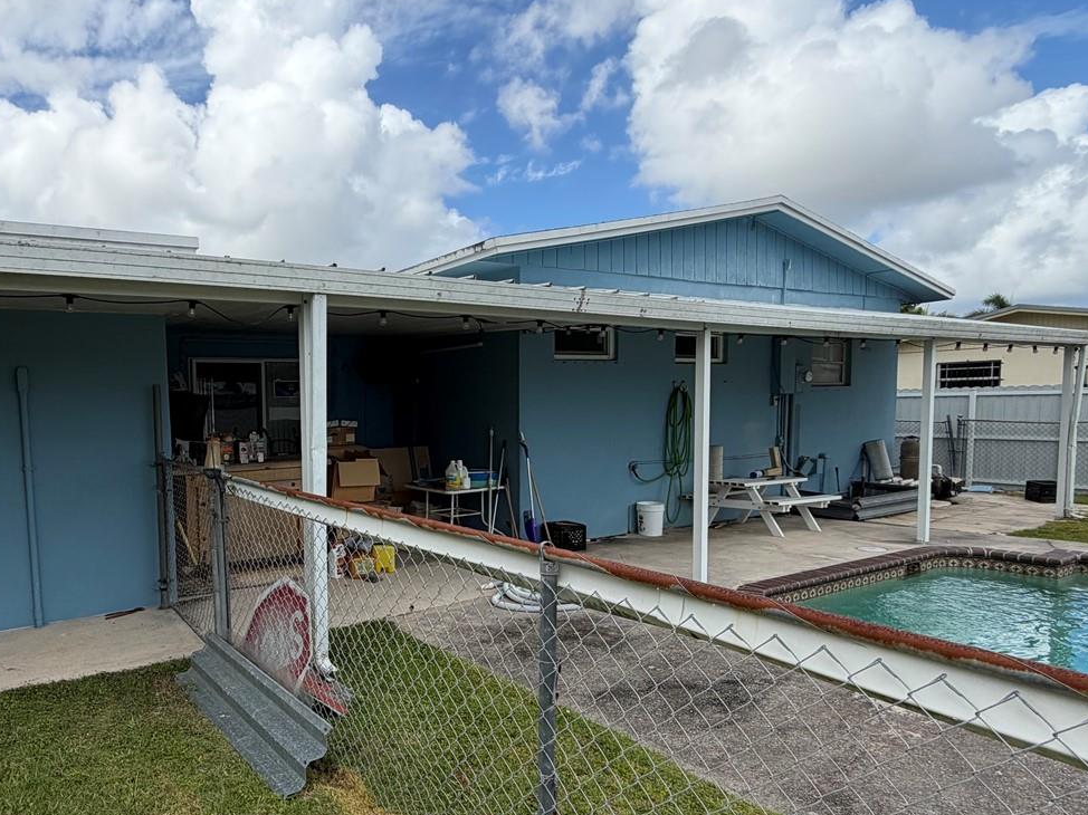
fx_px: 723
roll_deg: +0.1
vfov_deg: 58.6
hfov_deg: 71.4
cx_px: 349
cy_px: 464
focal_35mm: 23
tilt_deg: -5.8
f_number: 2.2
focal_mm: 2.22
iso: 25
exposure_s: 1/770
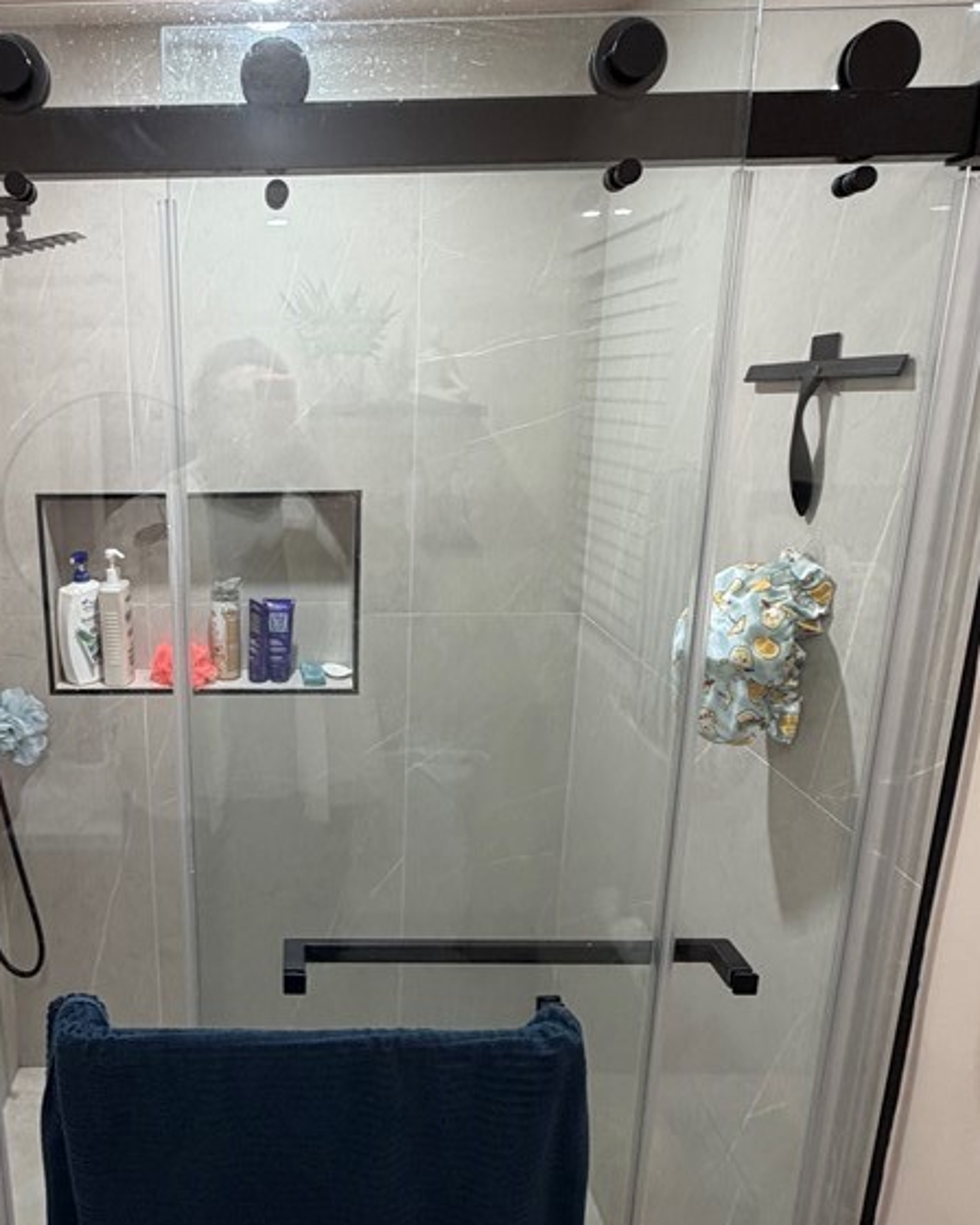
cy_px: 610
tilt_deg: -13.7
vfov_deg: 68.1
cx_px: 265
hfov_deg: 54.6
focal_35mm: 25
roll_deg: +1.2
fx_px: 906
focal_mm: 2.22
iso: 200
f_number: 2.2
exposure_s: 1/60
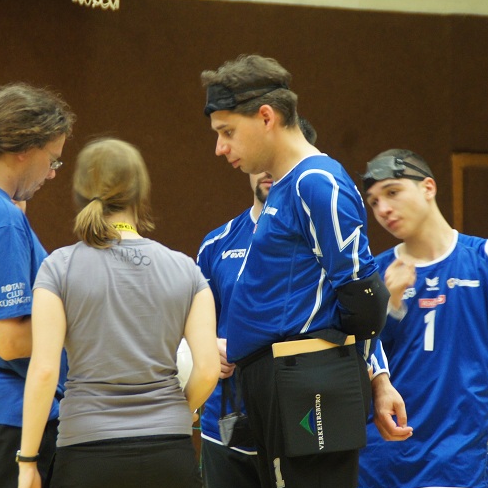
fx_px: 4493
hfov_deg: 6.2
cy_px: 231
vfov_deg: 6.2
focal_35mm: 282
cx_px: 247
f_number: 6.3
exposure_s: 1/15
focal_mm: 135
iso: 1600
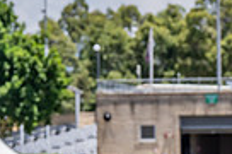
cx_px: -141
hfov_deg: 5.1
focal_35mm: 400
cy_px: 235
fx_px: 2572
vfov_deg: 3.4
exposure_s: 1/2000
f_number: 4
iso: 250
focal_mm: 88
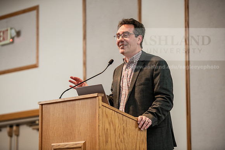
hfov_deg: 14.7
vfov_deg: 9.8
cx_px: 112
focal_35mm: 140
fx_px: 875
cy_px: 75
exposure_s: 1/200
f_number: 3.2
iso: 1000
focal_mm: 140
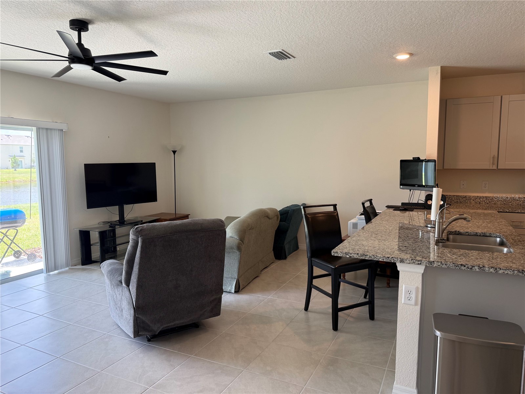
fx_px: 364
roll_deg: +0.1
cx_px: 262
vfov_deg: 56.8
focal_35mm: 24
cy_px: 197
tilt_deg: -4.6
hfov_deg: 71.6
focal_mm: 6.76
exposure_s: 1/120
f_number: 1.78
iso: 125
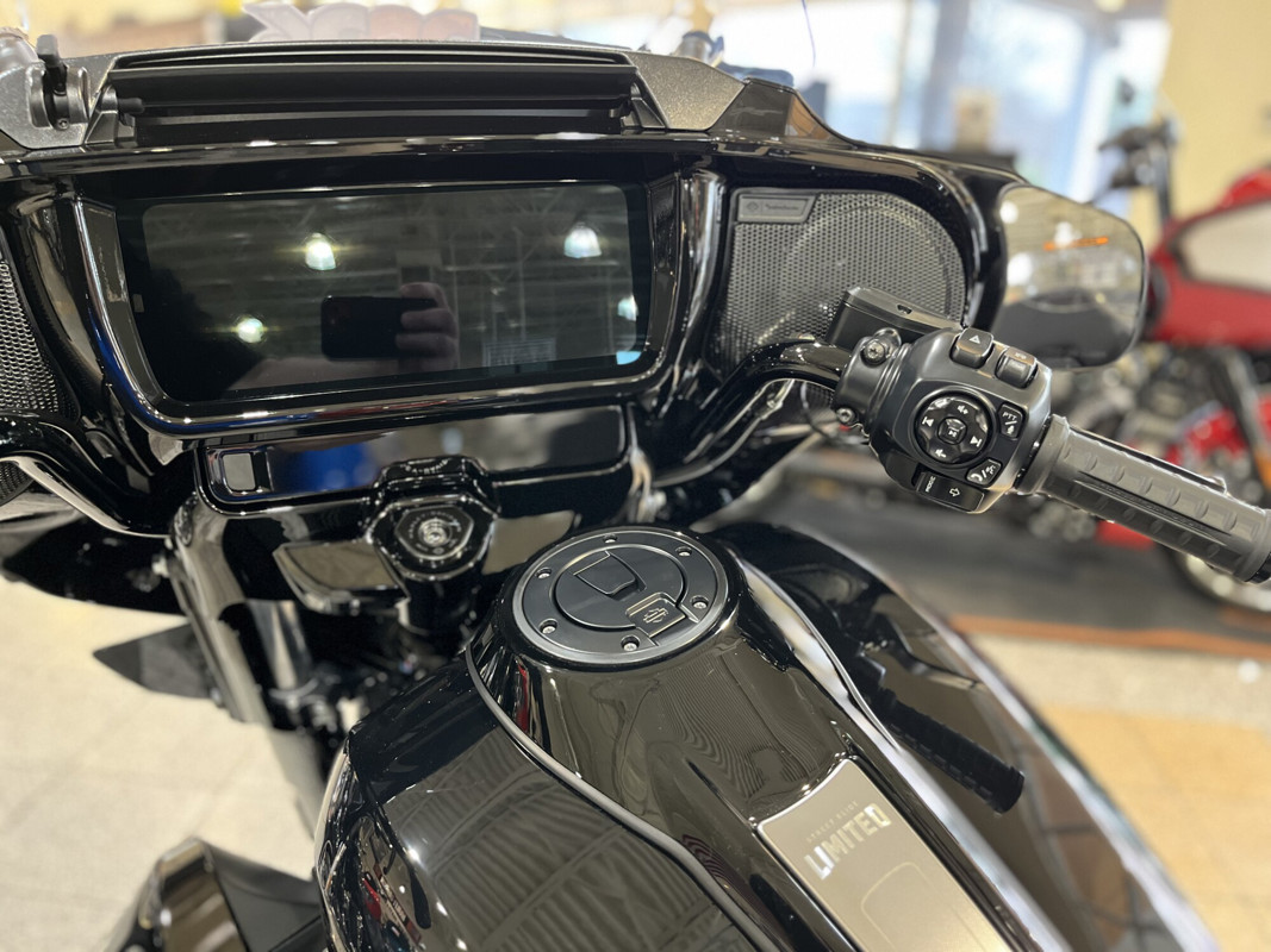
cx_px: 636
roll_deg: -4.1
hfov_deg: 67.3
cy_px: 476
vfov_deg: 53.1
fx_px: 955
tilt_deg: -17.5
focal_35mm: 26
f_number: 1.6
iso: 400
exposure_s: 1/40
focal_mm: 5.1
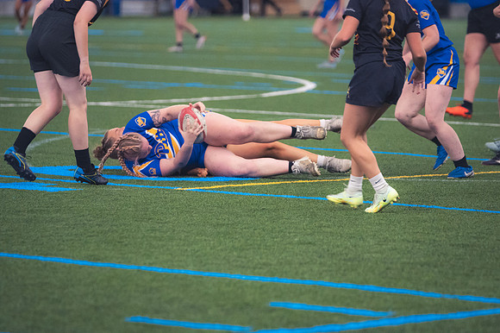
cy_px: 166
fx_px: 3748
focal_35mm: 270
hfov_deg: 7.6
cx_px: 250
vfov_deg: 5.1
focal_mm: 180
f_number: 2.8
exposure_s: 1/320
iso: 3600
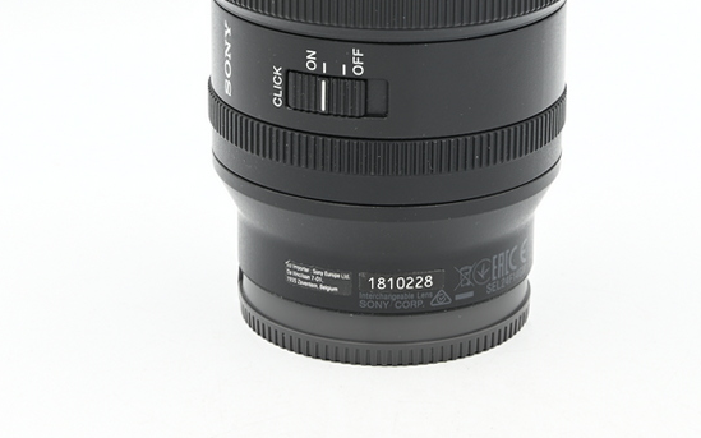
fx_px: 2579
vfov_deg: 9.7
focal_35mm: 135
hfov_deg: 15.5
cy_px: 38
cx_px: 377
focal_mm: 75
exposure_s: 1/10
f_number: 14
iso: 100
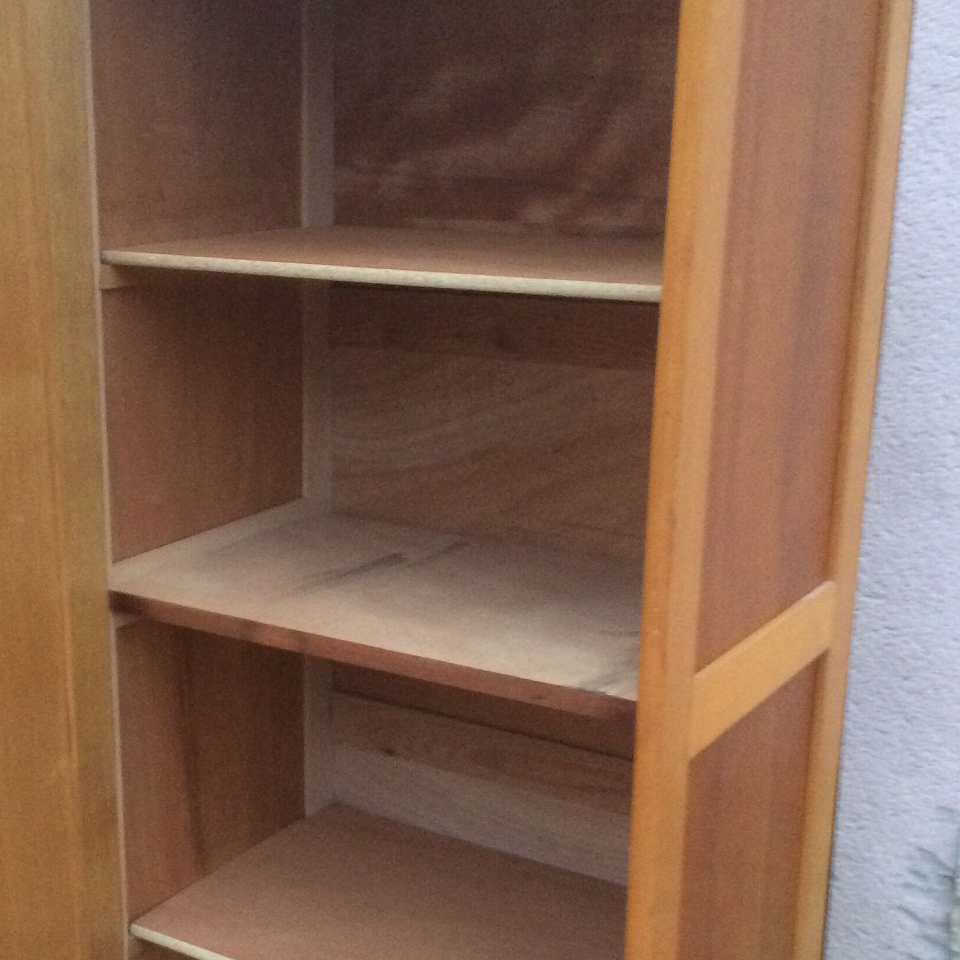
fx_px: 1600
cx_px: 325
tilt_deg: -13.7
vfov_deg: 33.3
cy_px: 579
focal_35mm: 51
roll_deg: -1.3
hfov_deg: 33.1
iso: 320
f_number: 2.2
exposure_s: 1/33
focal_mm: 4.15
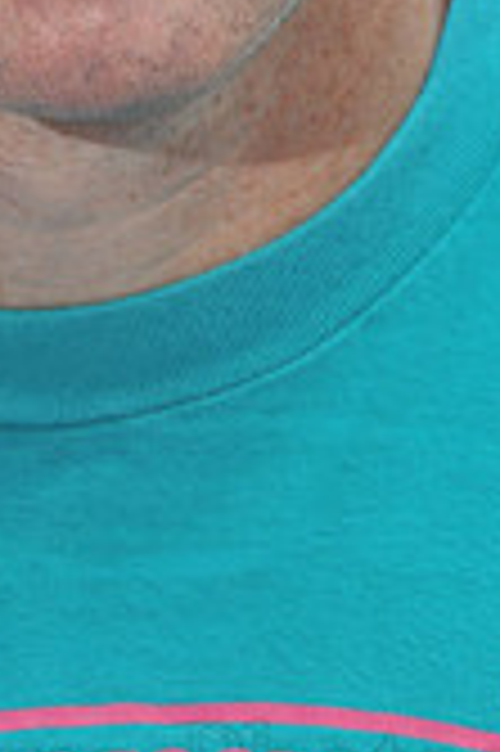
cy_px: -329
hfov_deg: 3.2
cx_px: 20
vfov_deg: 4.8
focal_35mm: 427
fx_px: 8914
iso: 200
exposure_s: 1/125
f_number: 5
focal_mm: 82
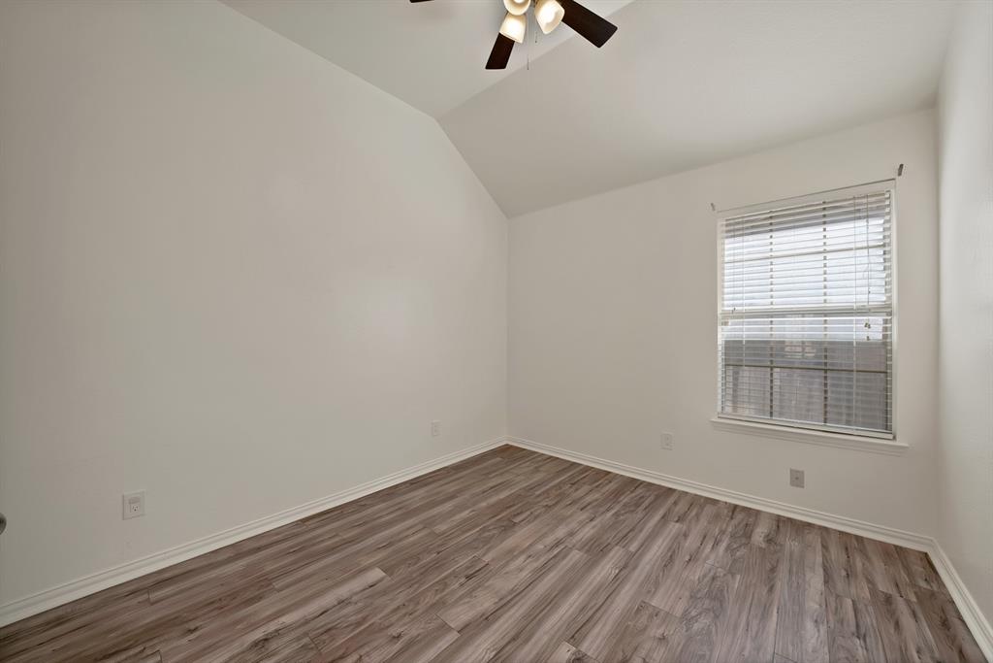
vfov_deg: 90.0
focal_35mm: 12
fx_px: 331
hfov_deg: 112.6
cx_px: 496
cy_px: 332
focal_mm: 12
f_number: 9
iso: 640
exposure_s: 1/40
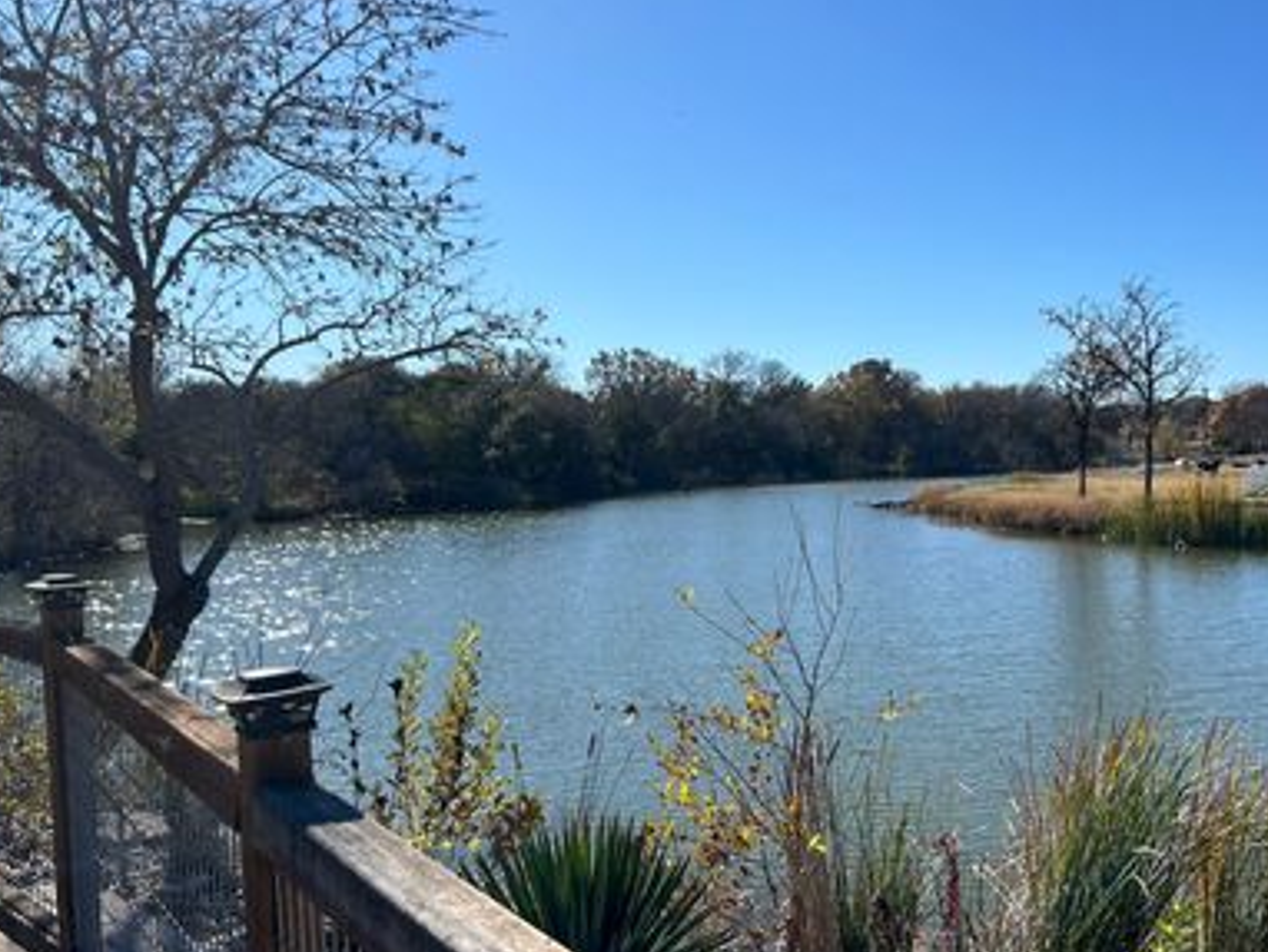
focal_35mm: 34
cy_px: 542
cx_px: 727
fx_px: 1246
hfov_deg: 53.7
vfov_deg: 41.7
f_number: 1.5
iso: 50
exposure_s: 1/5319
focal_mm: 5.7
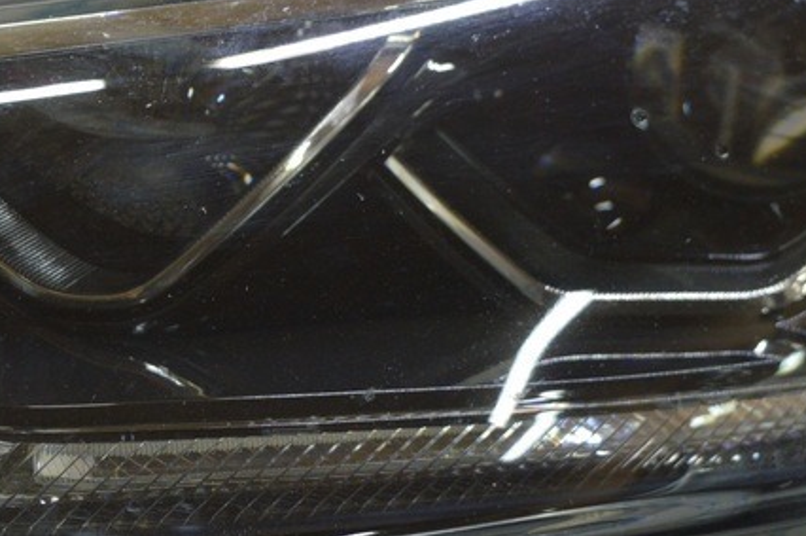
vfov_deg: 13.5
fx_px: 2259
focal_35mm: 101
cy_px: 251
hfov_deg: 20.1
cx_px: 225
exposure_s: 1/20
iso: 400
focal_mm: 28
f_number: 5.6
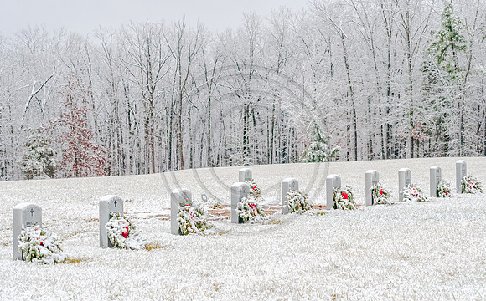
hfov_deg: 21.1
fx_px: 1302
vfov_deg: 13.2
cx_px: 258
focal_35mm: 99
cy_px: 130
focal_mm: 60
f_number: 7.1
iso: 2500
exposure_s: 1/800
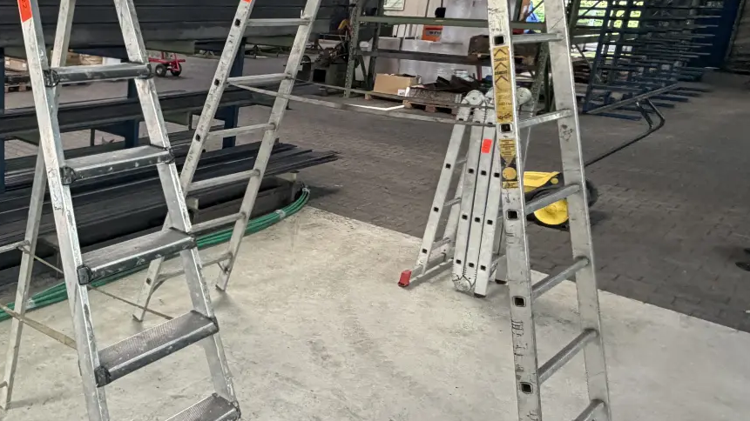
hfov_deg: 50.5
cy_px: 167
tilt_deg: -12.7
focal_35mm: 34
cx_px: 57
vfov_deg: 34.5
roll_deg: +0.3
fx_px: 676
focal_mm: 2.22
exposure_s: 1/121
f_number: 2.2
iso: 320
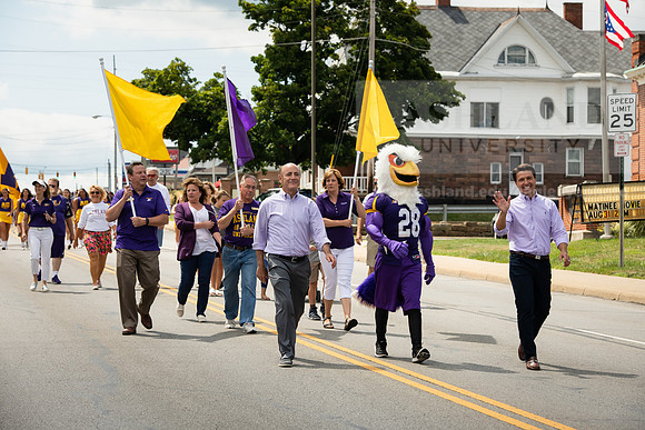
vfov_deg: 13.0
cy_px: 215
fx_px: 1882
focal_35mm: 105
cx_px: 322
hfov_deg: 19.5
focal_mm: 105
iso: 250
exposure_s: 1/640
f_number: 8
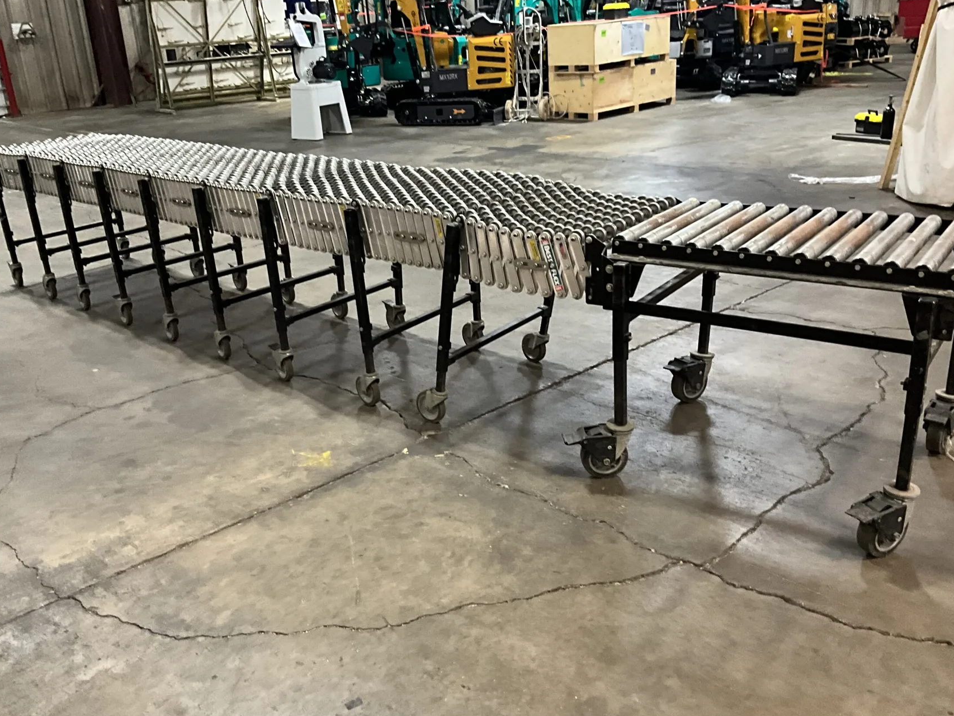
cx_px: 481
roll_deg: +2.6
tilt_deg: -21.8
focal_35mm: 34
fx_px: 937
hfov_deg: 54.0
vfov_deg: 41.8
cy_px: 372
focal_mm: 3
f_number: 1.8
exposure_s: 1/41
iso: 320
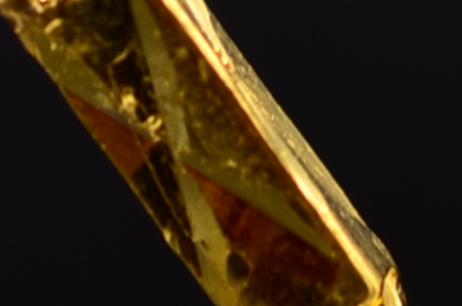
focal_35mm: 1165
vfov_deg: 1.2
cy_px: 590
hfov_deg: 1.8
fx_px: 14925
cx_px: 1054
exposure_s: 1/25
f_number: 10
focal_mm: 105
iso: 100
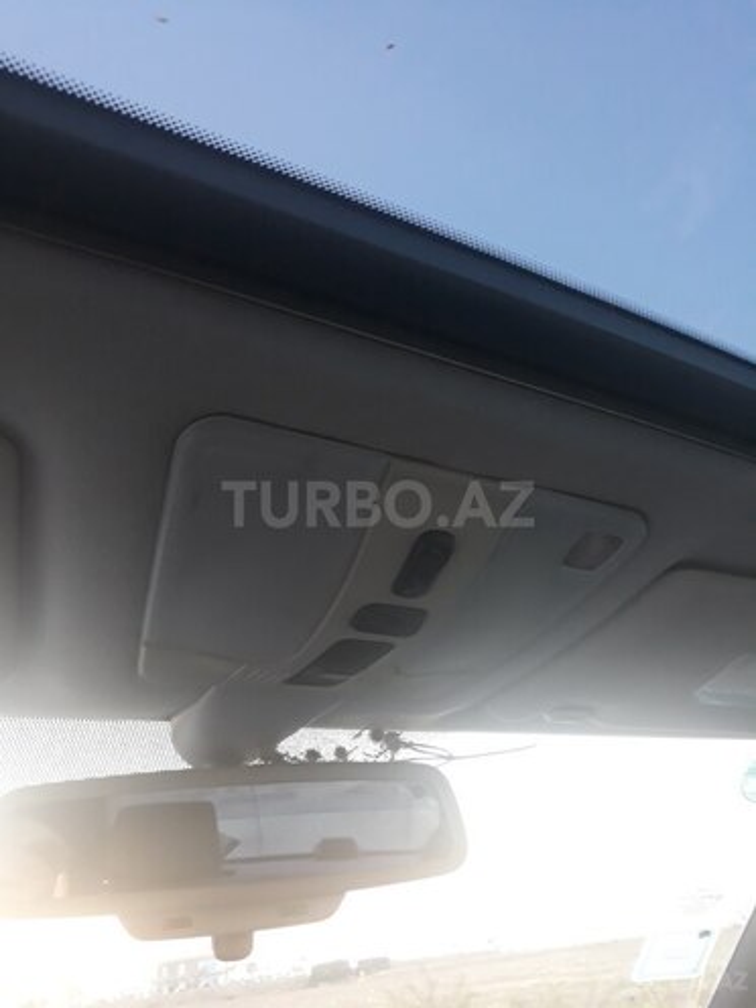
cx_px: 378
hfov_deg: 51.4
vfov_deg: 65.3
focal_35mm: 27
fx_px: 786
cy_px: 504
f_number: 1.7
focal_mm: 3.71
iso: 160
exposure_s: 1/33
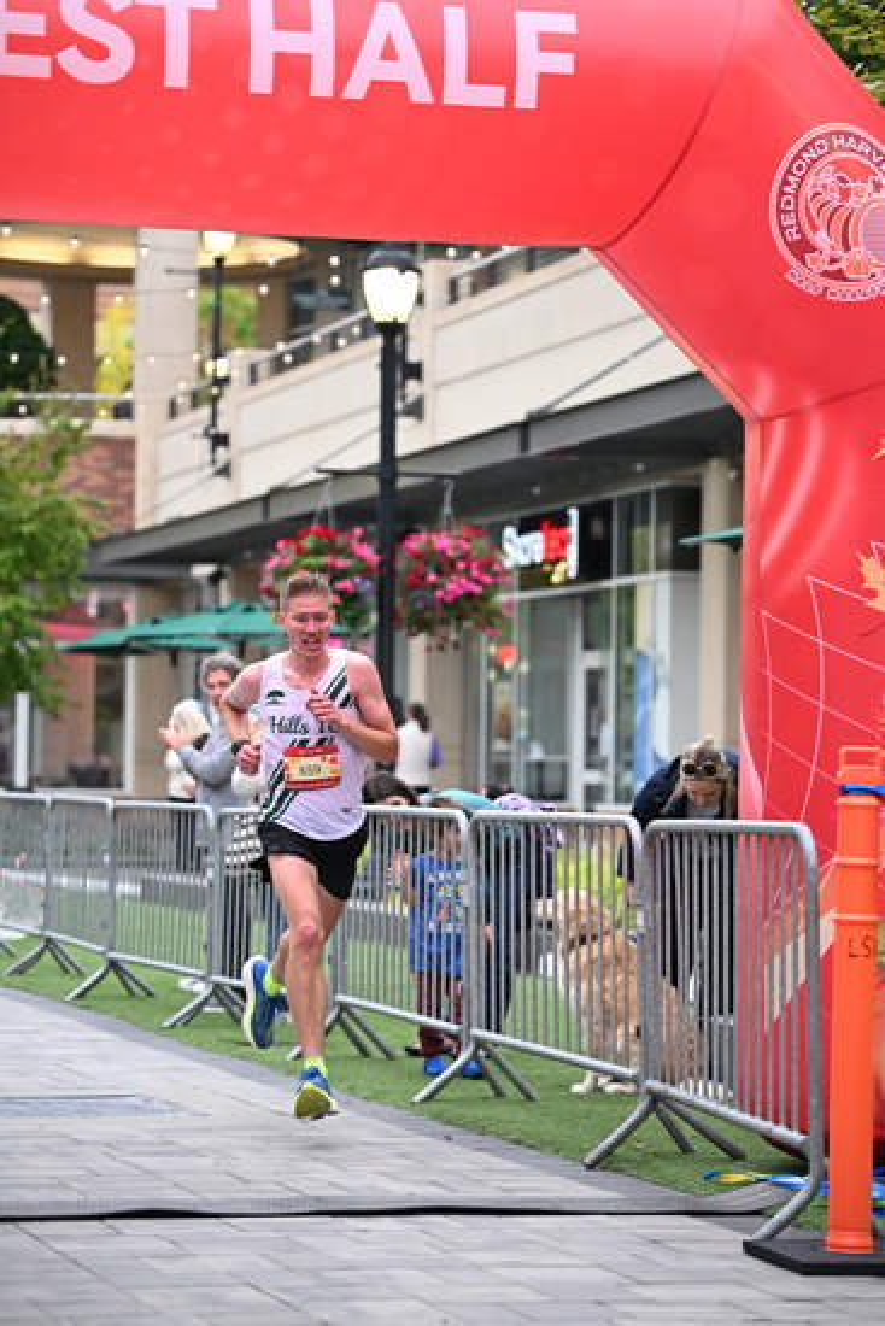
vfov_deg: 20.2
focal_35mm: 101
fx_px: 3722
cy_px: 663
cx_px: 442
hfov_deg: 13.6
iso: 1600
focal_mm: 101
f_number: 2.8
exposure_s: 1/800
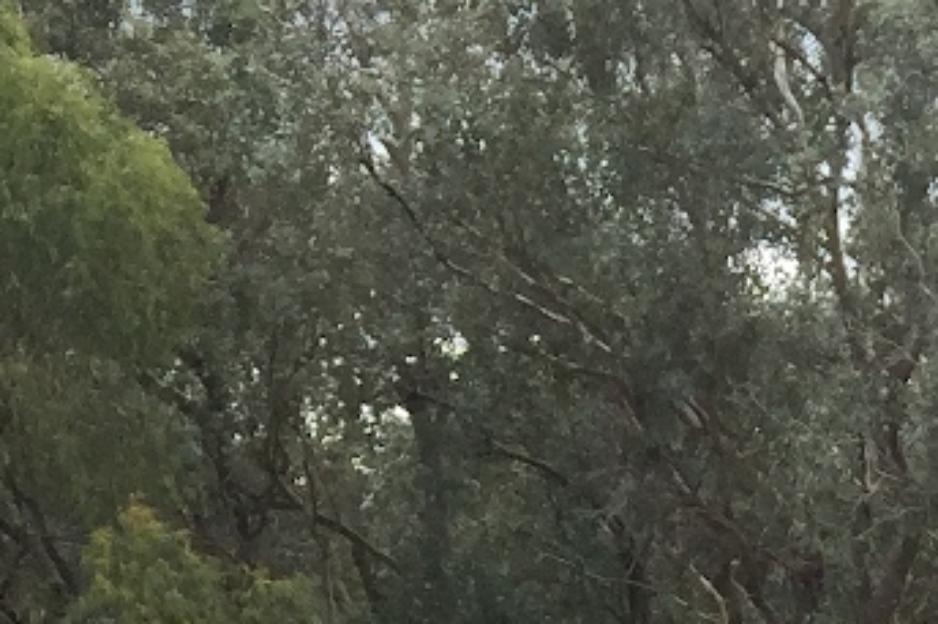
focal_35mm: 143
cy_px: 2153
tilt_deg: -20.6
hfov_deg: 13.8
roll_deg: -1.5
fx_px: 3724
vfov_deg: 7.7
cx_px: 1254
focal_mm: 4.15
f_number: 2.2
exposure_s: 1/408
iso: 32
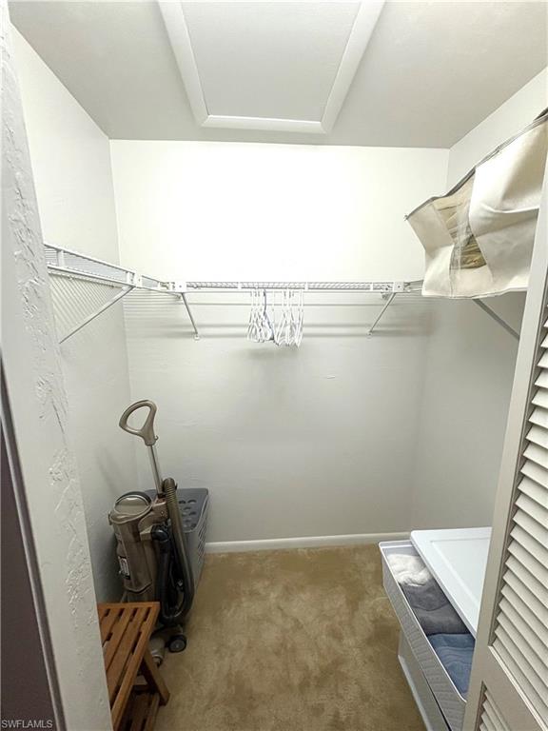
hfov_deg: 85.7
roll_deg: -0.6
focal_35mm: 14
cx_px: 274
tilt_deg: -9.2
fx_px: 296
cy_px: 366
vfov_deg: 102.1
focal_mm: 2.22
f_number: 2.2
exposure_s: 1/120
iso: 200
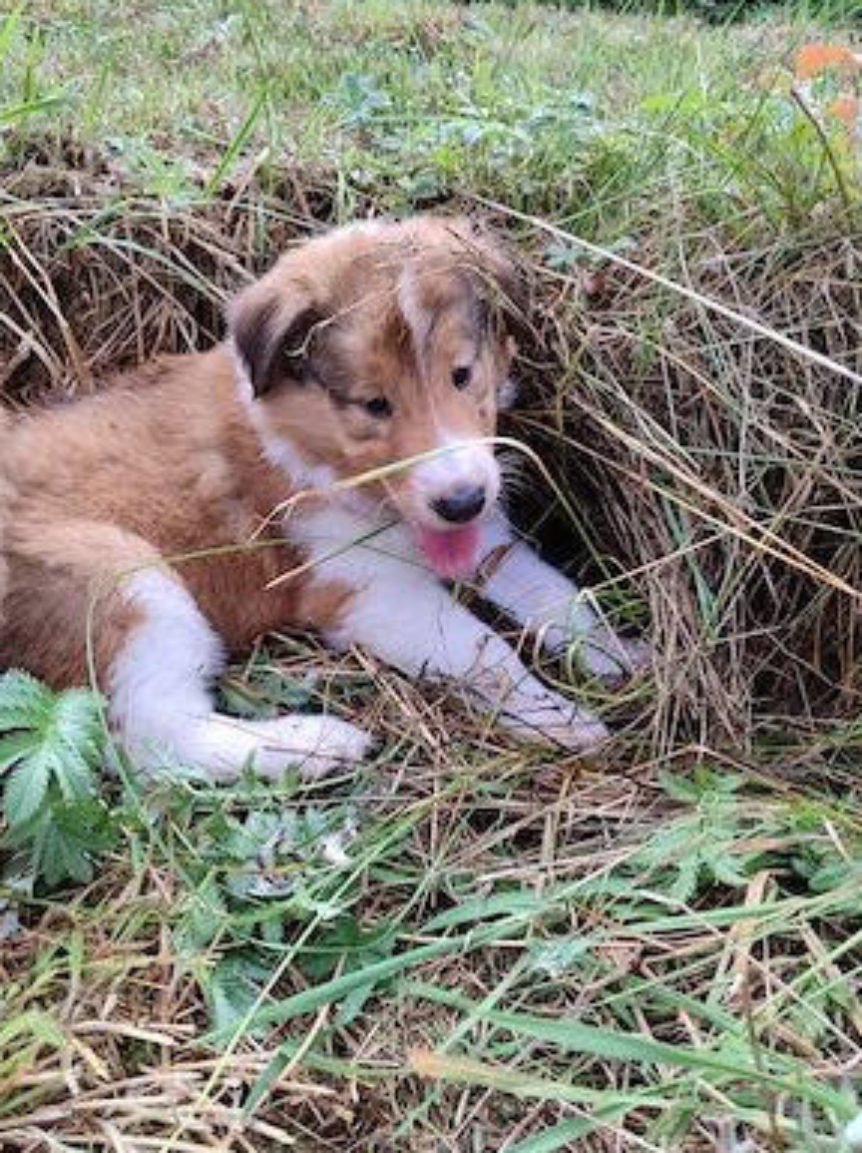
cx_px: 419
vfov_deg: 67.3
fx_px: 865
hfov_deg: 53.0
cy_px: 569
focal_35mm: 26
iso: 50
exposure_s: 1/170
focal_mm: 5.95
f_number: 1.89
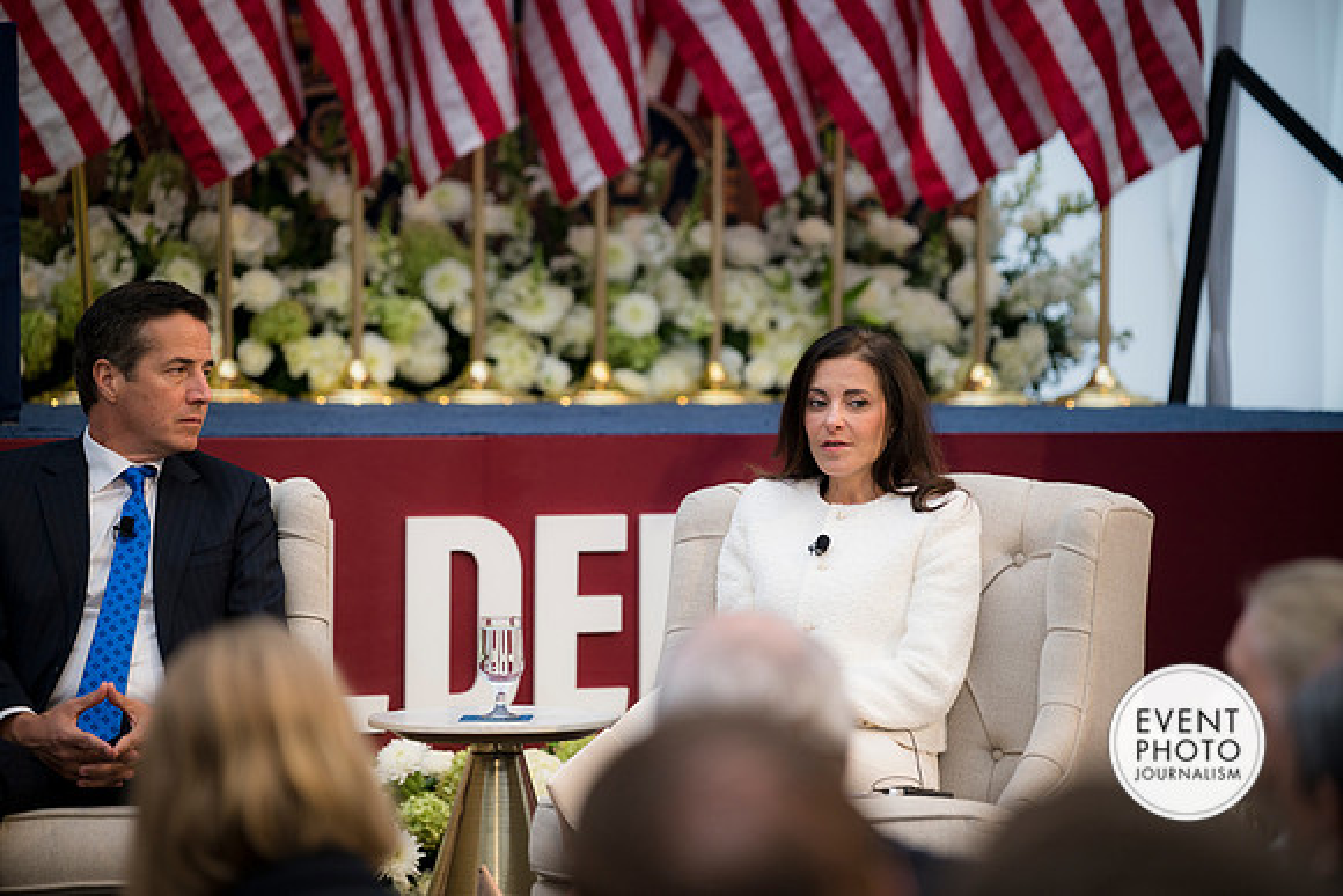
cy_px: 448
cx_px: 672
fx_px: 5597
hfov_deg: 13.7
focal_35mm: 150
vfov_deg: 9.2
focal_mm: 150
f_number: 2.8
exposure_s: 1/200
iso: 280
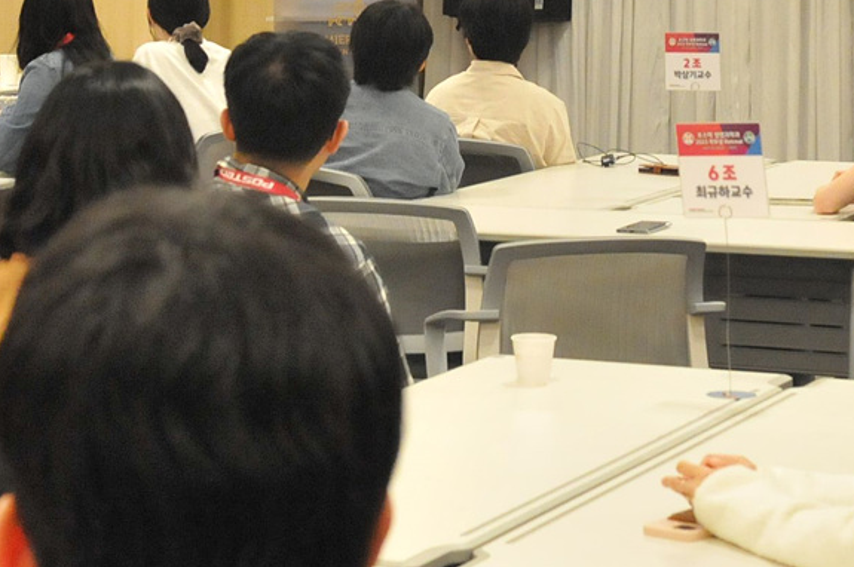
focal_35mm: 121
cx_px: 481
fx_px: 2874
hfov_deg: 16.9
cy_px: -67
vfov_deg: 11.1
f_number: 5
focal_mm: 31
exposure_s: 1/100
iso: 3200
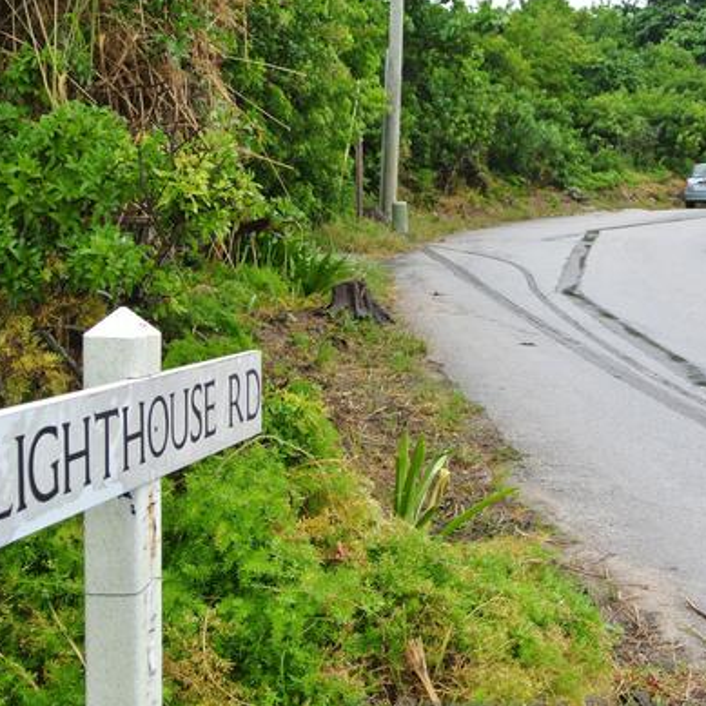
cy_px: 343
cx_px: 454
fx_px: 1292
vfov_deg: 30.6
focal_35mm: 56
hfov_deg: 30.4
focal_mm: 15.1
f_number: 4.2
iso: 100
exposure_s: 1/200
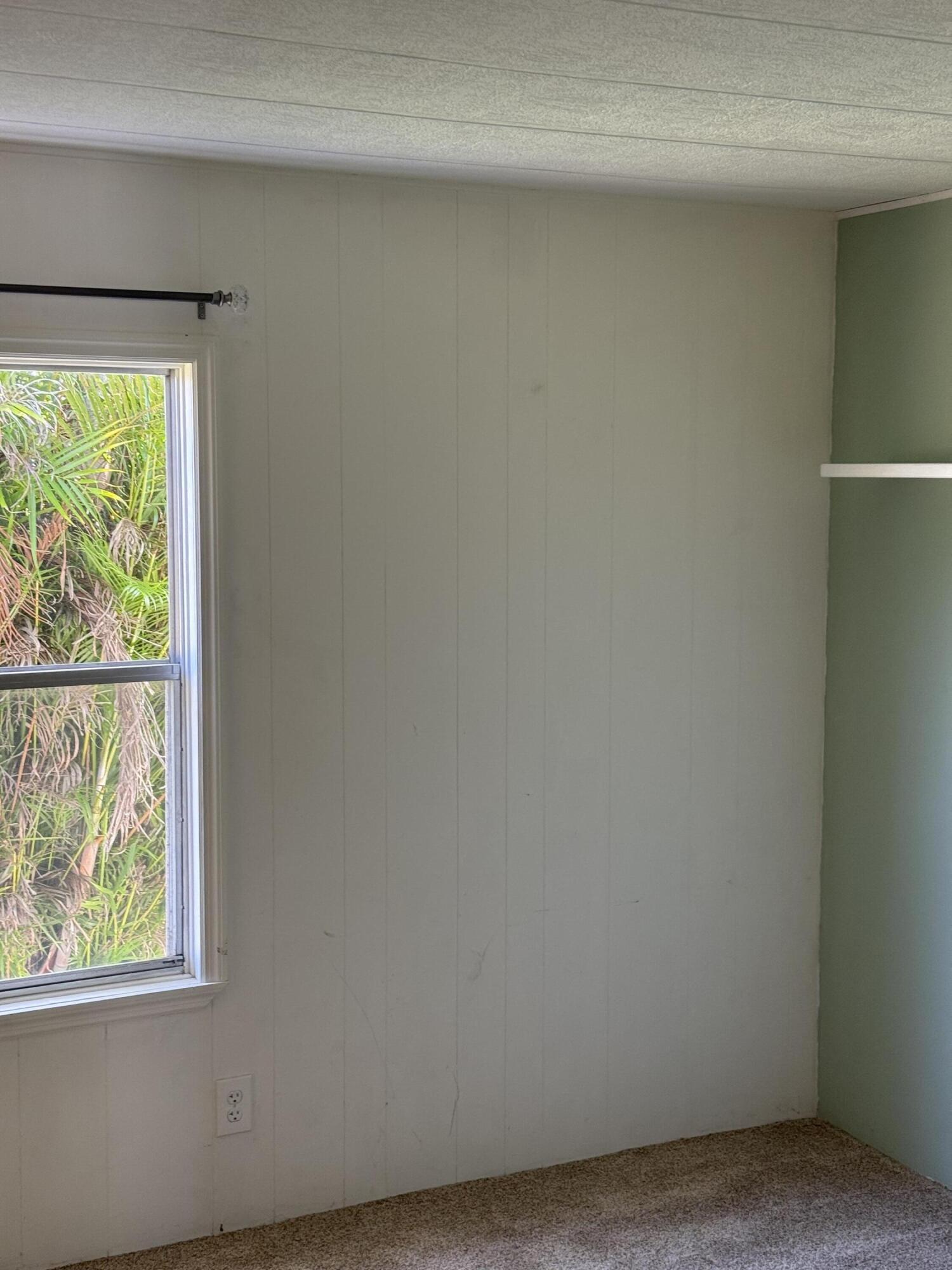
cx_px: 476
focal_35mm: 48
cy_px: 635
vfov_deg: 39.7
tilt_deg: -4.7
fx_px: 1760
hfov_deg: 30.3
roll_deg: +0.7
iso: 125
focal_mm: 6.76
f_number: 1.78
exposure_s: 1/60
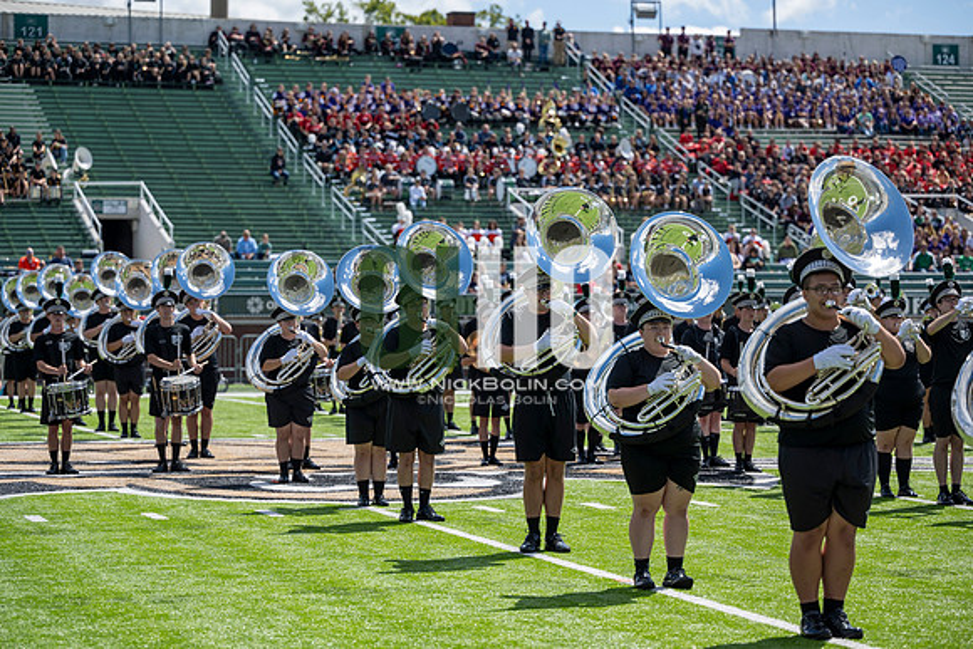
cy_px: 324
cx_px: 486
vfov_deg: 14.6
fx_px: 2541
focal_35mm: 94
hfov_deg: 21.7
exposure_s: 1/1250
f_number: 2.8
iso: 64
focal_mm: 94
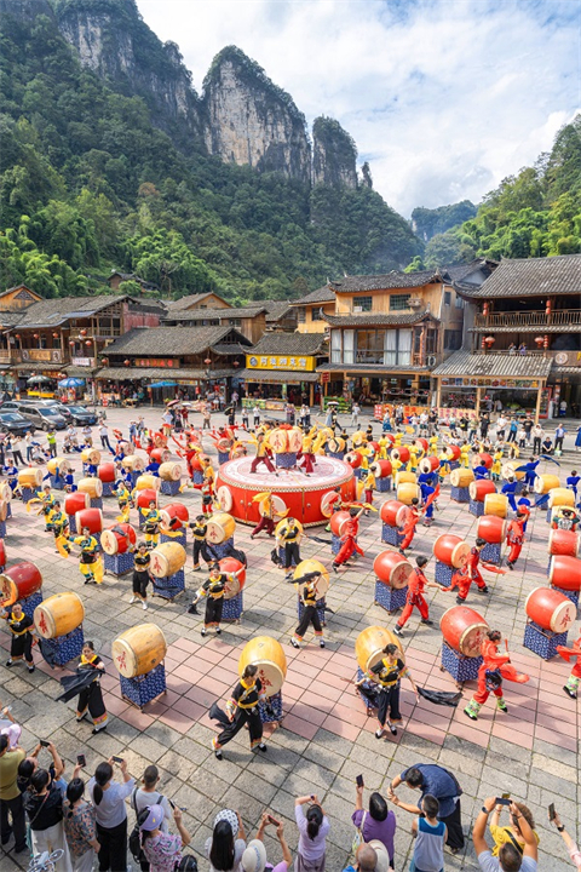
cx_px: 290
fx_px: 484
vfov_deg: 84.0
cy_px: 436
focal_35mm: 20
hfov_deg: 61.9
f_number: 6.3
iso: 200
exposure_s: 1/500
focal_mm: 20
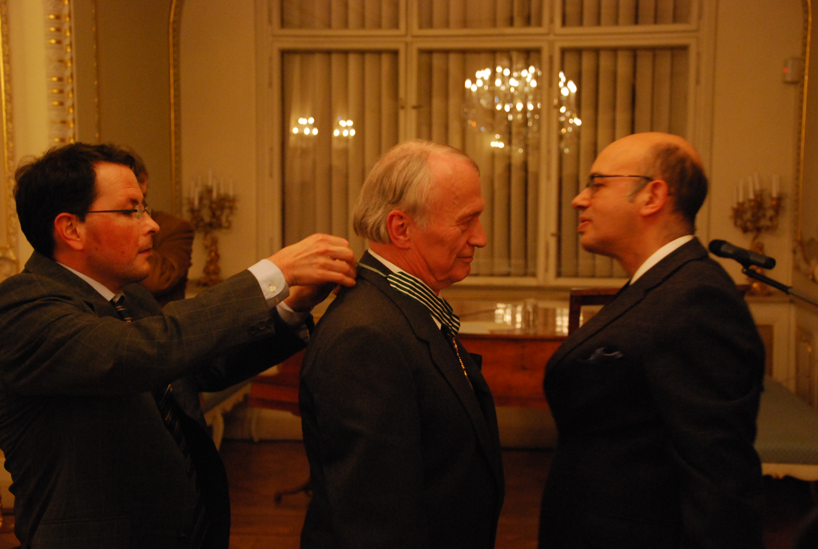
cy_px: 274
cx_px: 409
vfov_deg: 26.6
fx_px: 1161
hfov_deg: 38.8
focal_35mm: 51
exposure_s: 1/25
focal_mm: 34
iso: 1600
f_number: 4.5
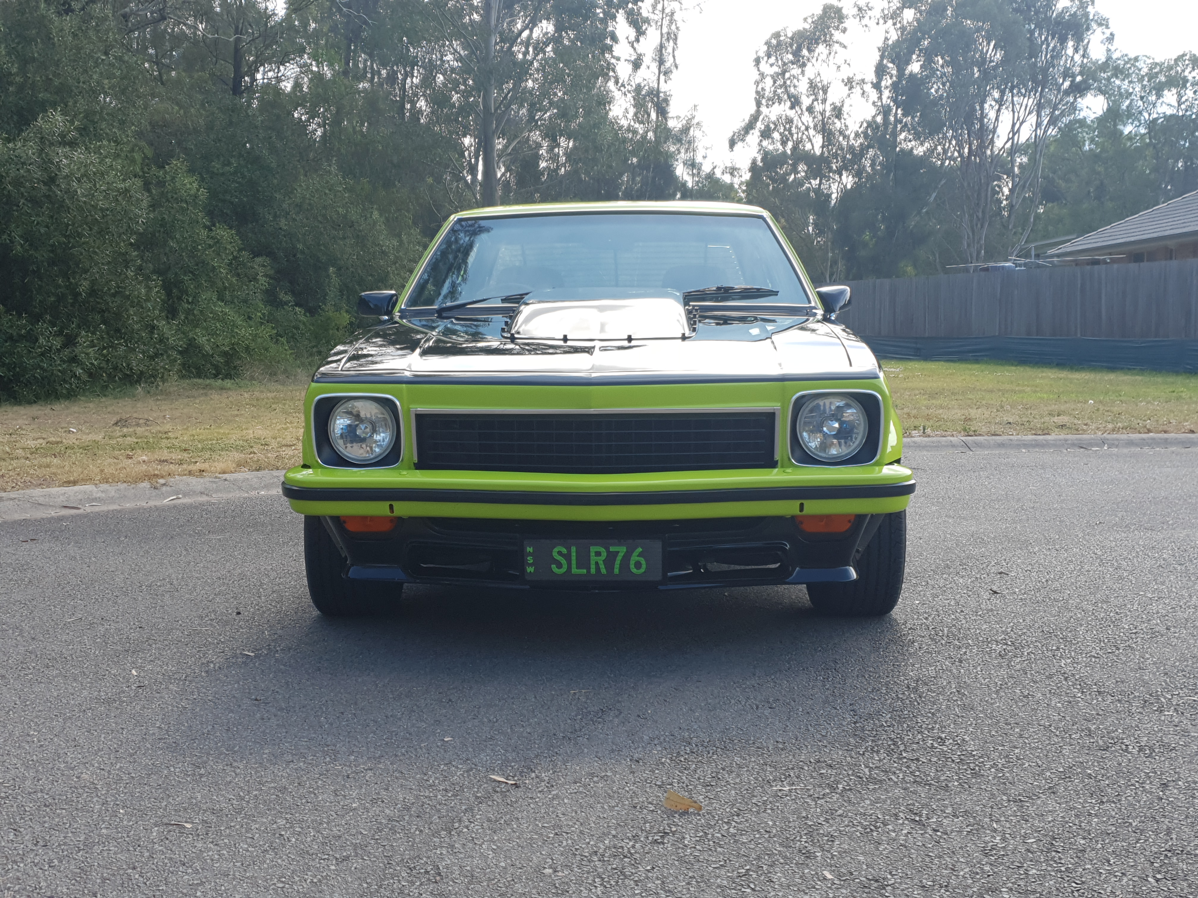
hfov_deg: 67.3
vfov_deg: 53.1
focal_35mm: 26
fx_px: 900
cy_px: 449
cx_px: 599
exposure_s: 1/829
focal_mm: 4.3
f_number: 1.5
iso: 50
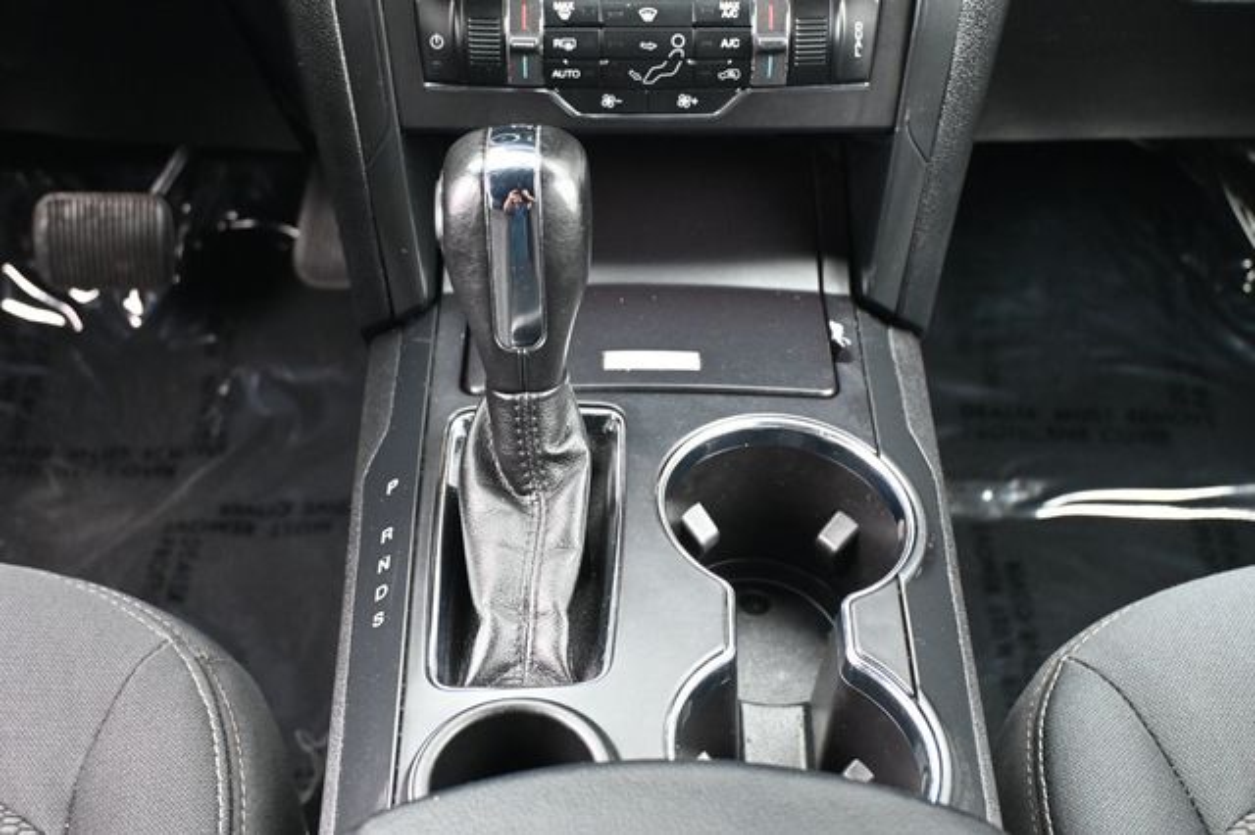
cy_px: 418
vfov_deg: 29.4
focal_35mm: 46
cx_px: 628
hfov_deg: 43.0
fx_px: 1594
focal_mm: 30.5
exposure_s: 1/125
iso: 2500
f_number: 4.8
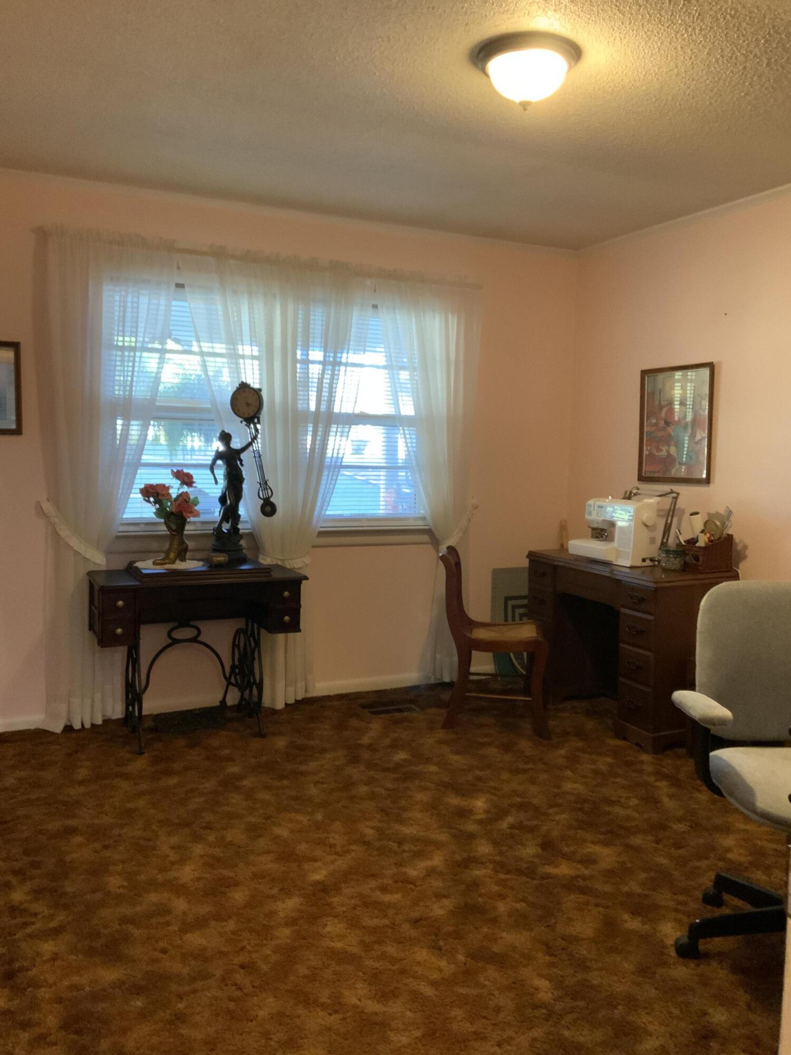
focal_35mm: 29
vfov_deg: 61.7
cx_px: 396
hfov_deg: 48.2
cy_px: 528
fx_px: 884
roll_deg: -1.7
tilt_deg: -5.6
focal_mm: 3
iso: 320
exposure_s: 1/30
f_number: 1.8
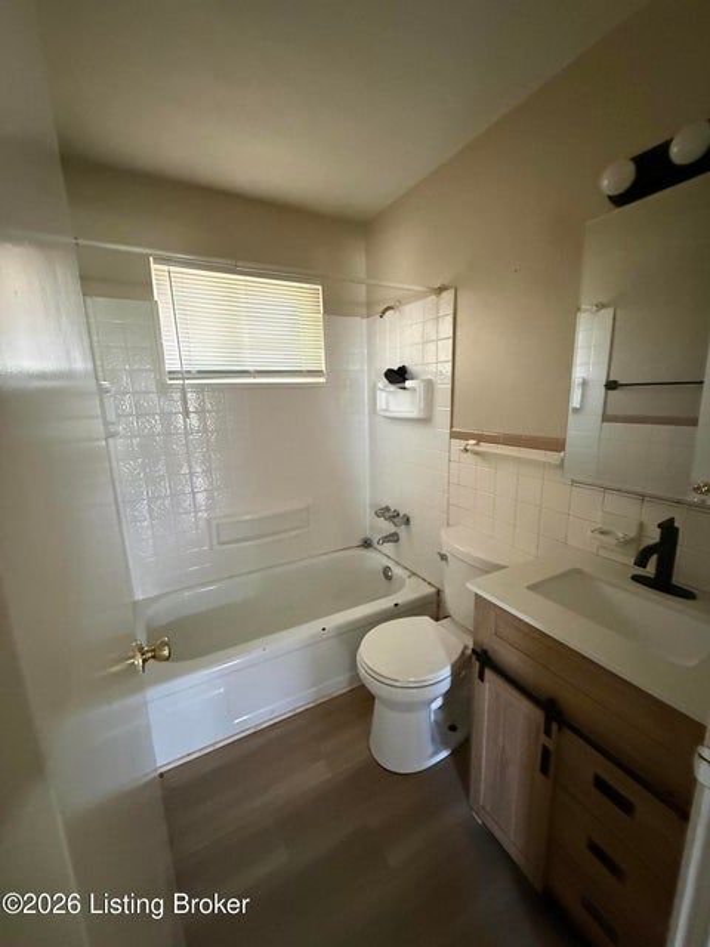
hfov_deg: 85.7
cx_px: 355
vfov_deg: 102.1
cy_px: 474
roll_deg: +0.5
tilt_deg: -11.7
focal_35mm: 14
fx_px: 383
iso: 1000
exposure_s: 1/60
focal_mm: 2.22
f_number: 2.2
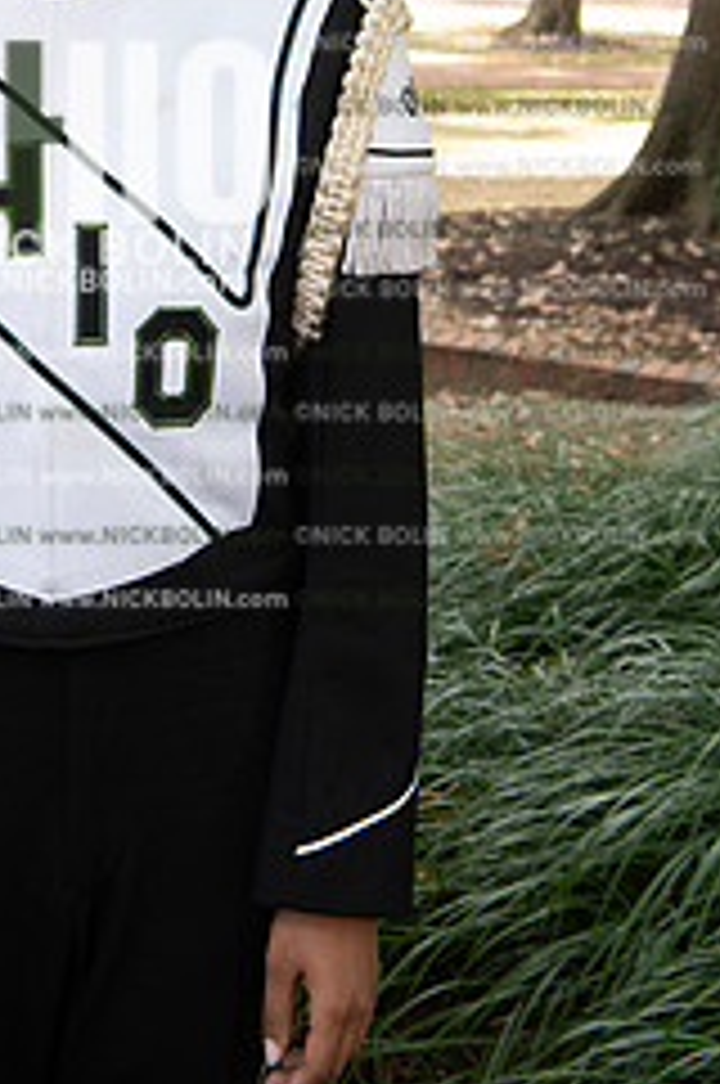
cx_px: 81
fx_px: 2587
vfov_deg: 23.2
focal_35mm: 86
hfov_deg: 15.7
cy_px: 166
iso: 800
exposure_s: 1/100
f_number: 8
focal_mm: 46
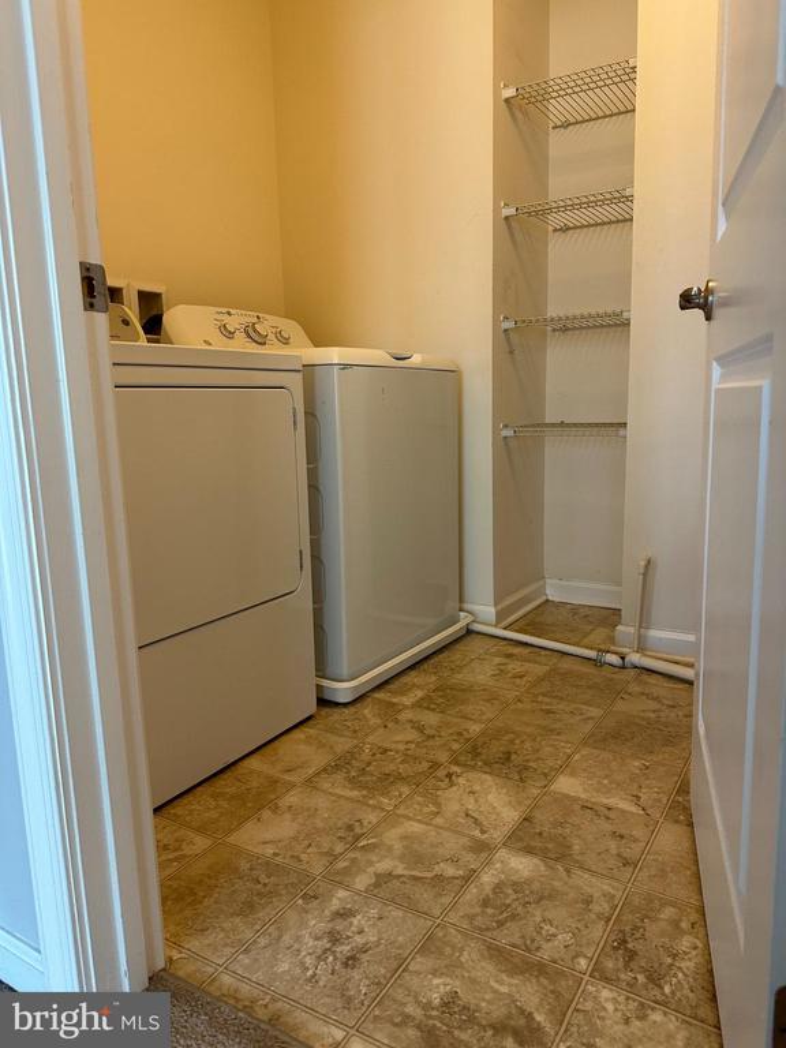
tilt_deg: -7.6
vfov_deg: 71.6
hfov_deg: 56.8
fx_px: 727
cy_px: 524
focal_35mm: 24
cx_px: 393
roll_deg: -1.1
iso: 250
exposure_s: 1/60
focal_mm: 6.86
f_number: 1.78
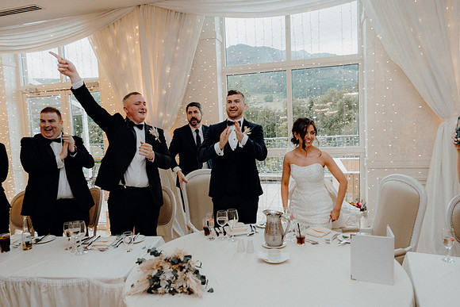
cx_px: 230
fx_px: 307
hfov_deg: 73.7
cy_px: 154
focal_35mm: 24
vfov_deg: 53.2
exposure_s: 1/160
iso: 800
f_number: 3.5
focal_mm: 24
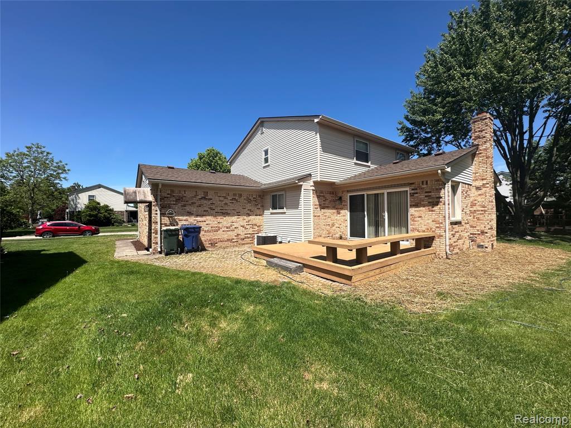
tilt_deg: +0.7
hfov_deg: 102.1
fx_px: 231
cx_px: 286
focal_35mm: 14
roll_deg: -0.2
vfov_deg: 85.7
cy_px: 214
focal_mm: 2.22
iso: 50
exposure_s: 1/2257
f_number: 2.2
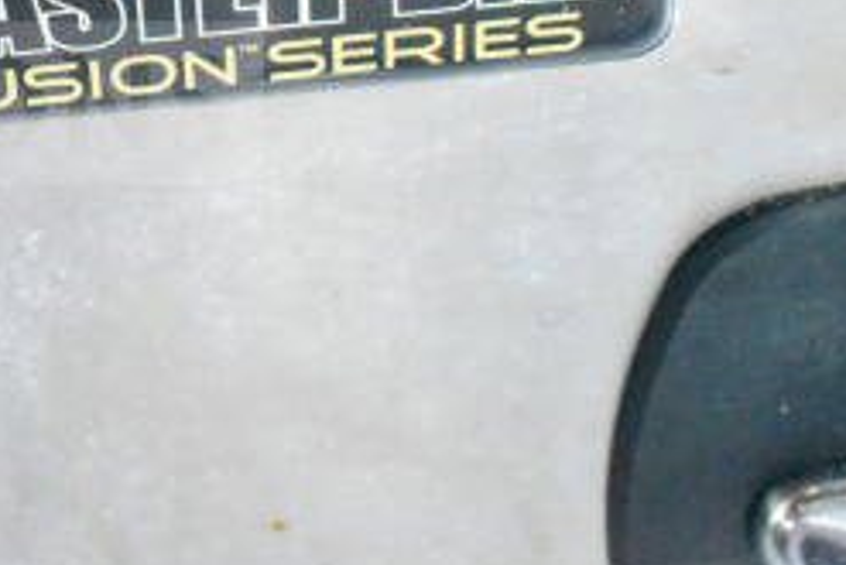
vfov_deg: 9.6
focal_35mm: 141
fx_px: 3315
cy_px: -87
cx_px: -123
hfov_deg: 14.2
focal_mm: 38
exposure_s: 1/60
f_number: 4.8
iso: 22800
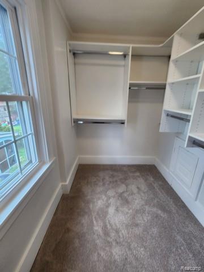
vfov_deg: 106.2
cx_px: 102
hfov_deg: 89.9
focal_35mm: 13
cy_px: 136
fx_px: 102
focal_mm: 2.2
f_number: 2.2
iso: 64
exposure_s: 1/60
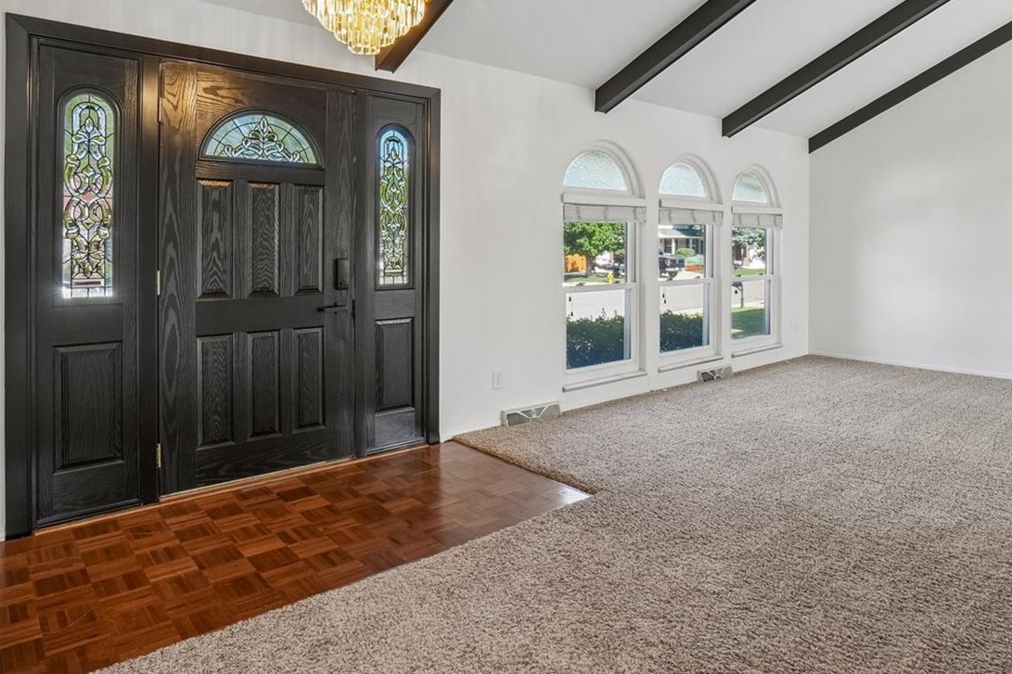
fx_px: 618
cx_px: 634
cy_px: 257
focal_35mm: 22
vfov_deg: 56.6
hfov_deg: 77.2
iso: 400
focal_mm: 10
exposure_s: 1/25
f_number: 8
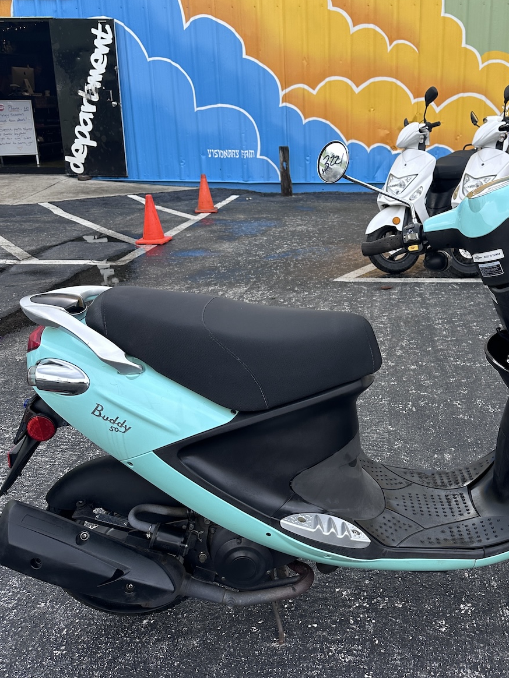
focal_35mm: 33
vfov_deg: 55.2
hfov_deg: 42.2
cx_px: 349
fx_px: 647
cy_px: 299
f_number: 1.78
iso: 80
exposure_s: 1/650
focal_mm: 6.86
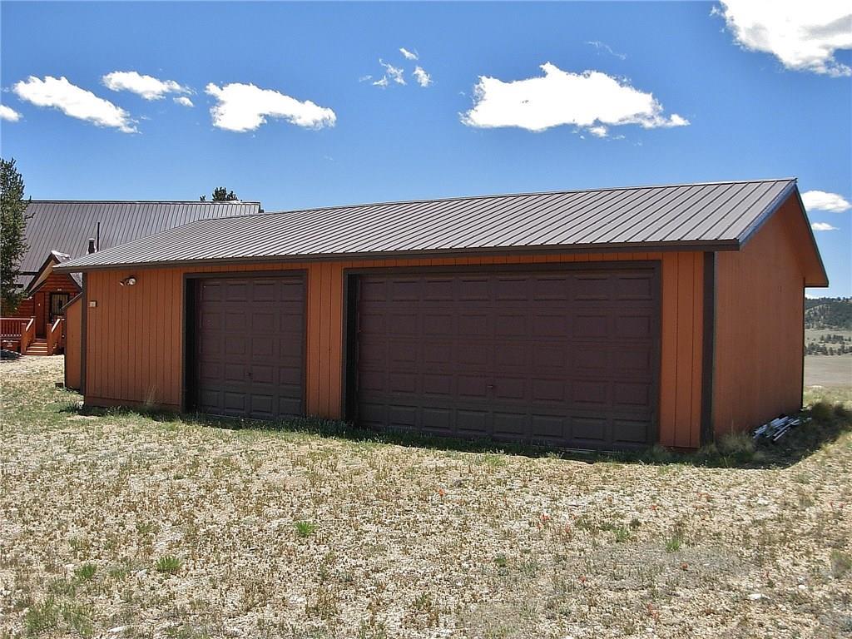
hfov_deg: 49.0
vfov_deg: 37.7
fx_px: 935
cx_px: 426
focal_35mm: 38
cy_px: 320
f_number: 2.9
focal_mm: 6.3
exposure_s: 1/861
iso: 79
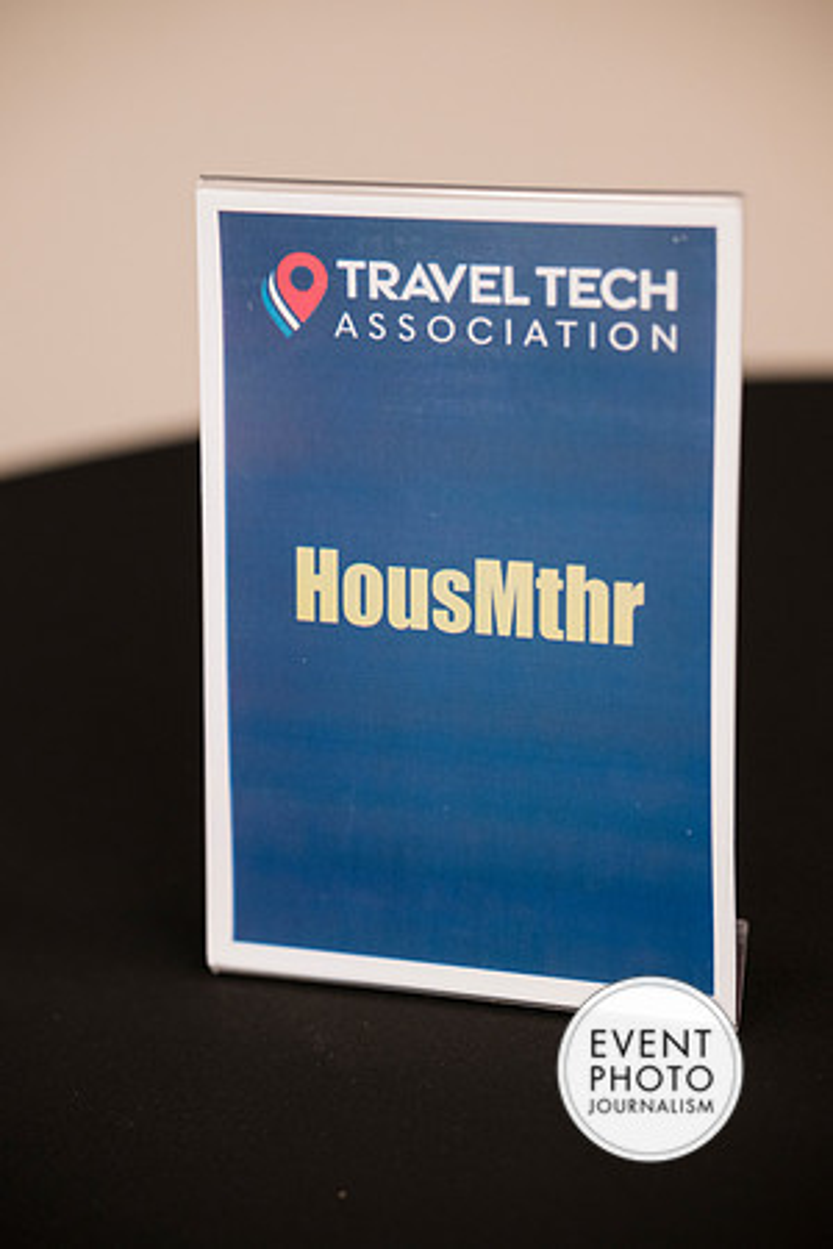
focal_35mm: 105
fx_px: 3644
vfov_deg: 19.5
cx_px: 416
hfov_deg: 13.0
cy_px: 624
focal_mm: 105
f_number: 3.2
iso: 1100
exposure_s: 1/200
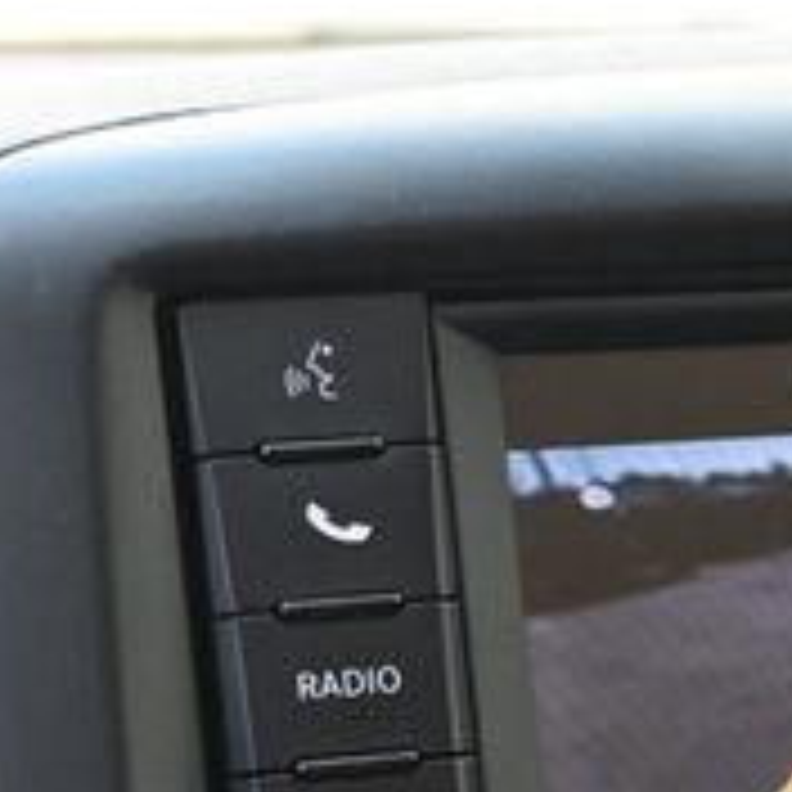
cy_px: 783
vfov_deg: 14.8
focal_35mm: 116
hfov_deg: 14.4
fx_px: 2991
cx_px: 1040
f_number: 4.2
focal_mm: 25
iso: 560
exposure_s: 1/125
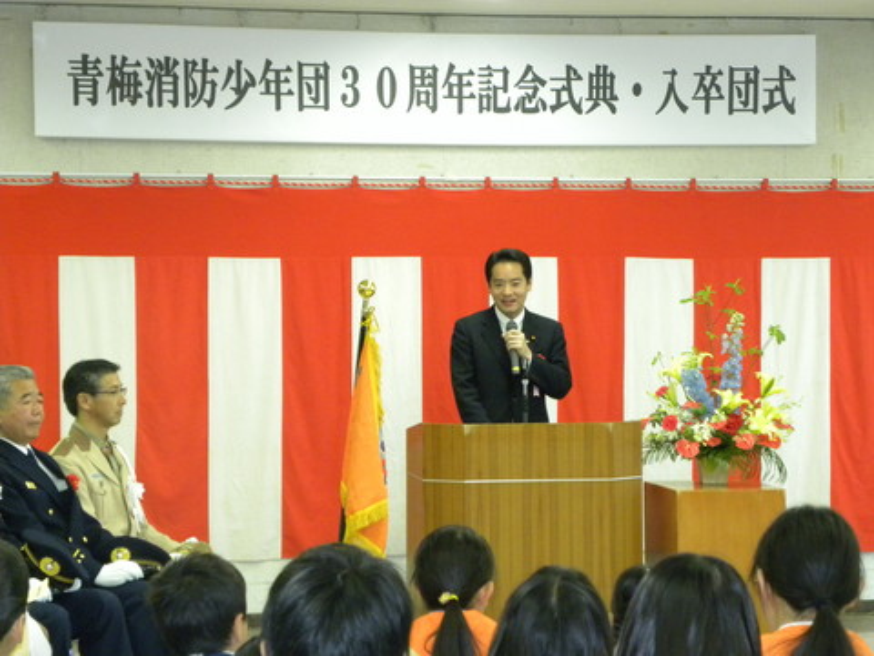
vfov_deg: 14.1
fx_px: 2651
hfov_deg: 18.7
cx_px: 437
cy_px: 328
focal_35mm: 105
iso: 451
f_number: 4
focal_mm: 18.8
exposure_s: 1/61.6
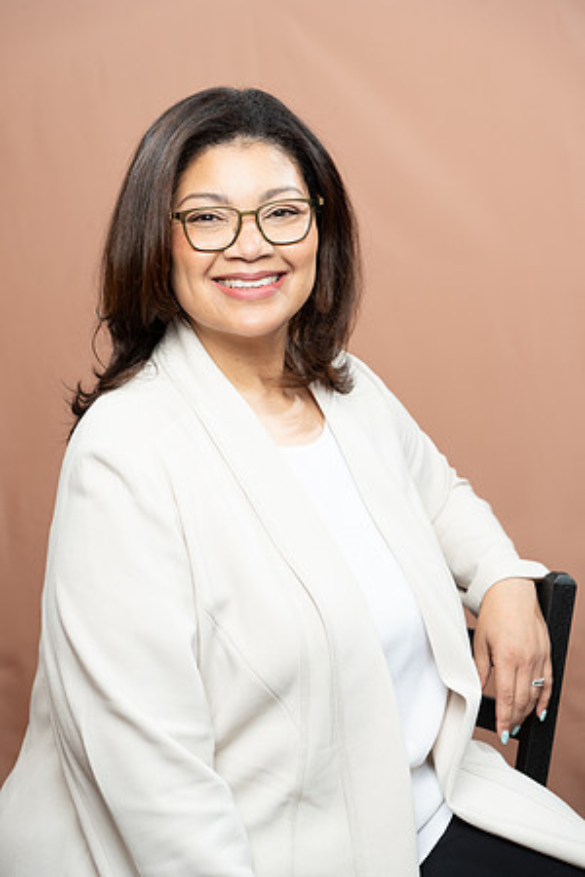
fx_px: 1730
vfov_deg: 28.5
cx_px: 292
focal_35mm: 71
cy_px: 438
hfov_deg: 19.2
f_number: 4
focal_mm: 71
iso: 320
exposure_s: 1/160
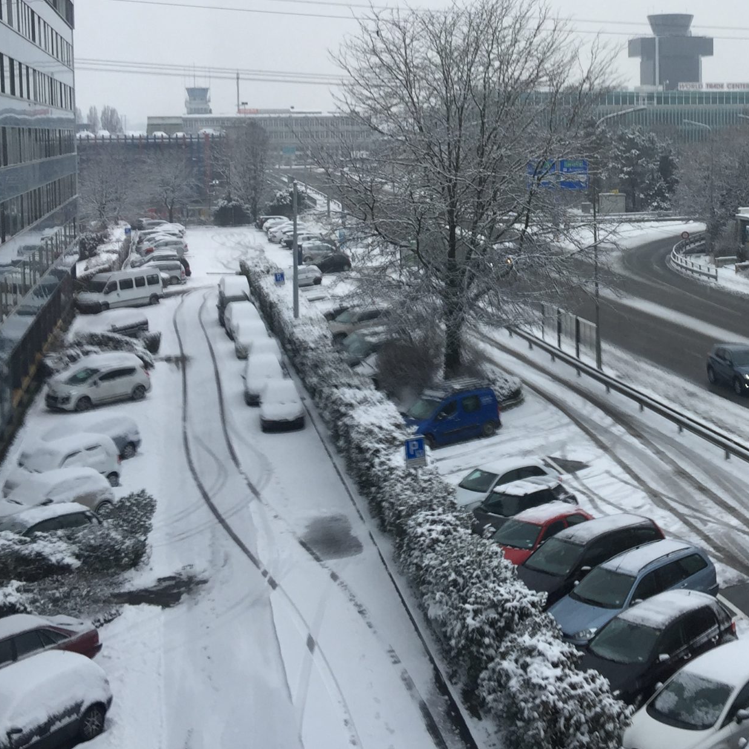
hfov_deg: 31.6
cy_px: 203
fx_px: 1297
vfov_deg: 31.7
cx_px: 573
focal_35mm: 53
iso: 32
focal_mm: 4.15
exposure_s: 1/139
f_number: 2.2
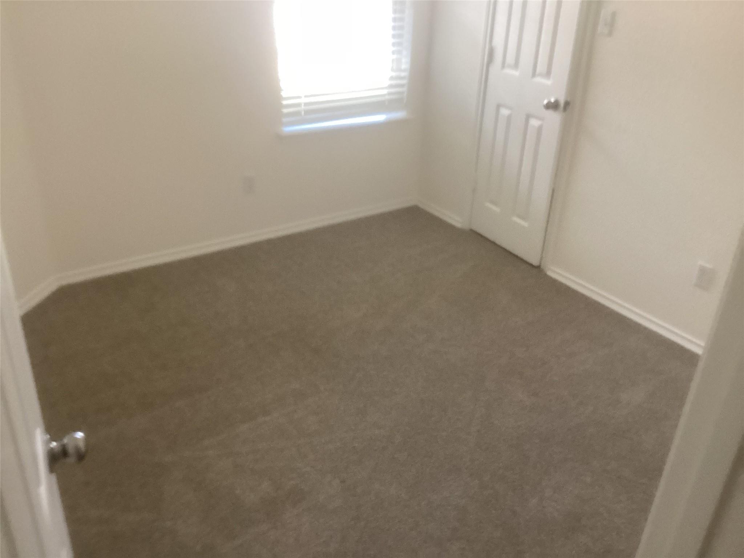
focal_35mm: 31
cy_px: 279
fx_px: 666
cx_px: 372
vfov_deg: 45.4
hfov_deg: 58.4
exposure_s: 1/60
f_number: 2.4
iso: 250
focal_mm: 3.3
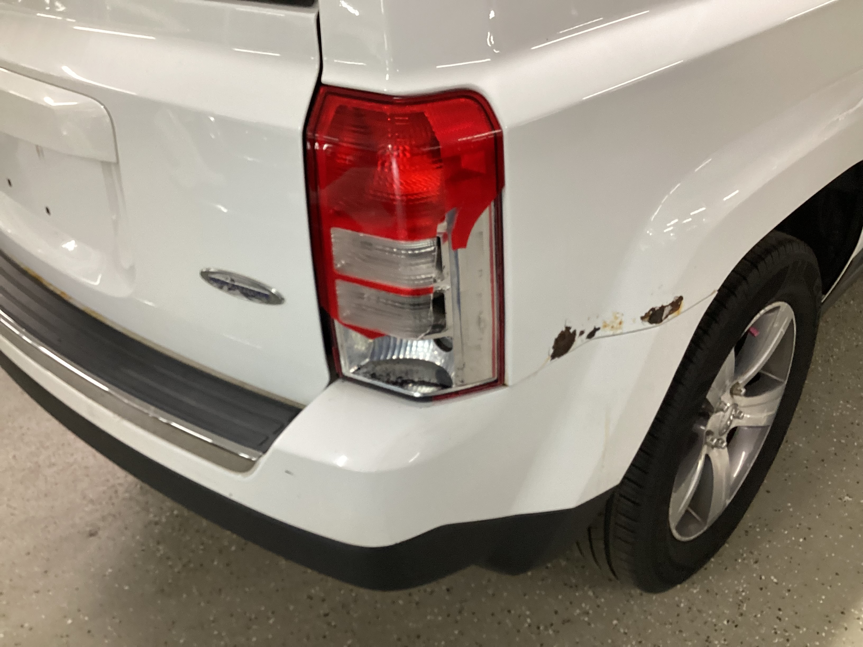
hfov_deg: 58.4
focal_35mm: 31
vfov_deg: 45.4
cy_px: 324
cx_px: 432
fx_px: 773
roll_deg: +5.6
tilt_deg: -34.9
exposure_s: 1/50
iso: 160
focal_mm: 3.3
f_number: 2.4
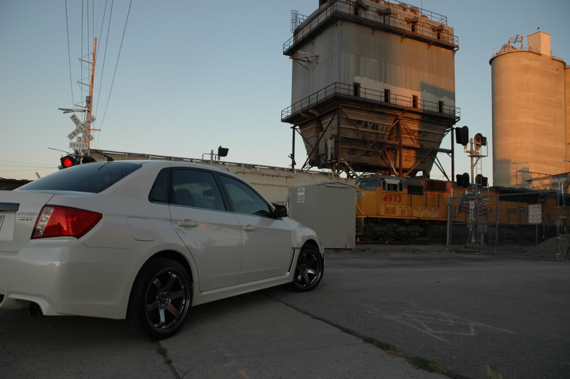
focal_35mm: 27
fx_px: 427
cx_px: 285
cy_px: 190
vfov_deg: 47.8
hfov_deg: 67.4
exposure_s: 1/125
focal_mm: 18
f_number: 5.6
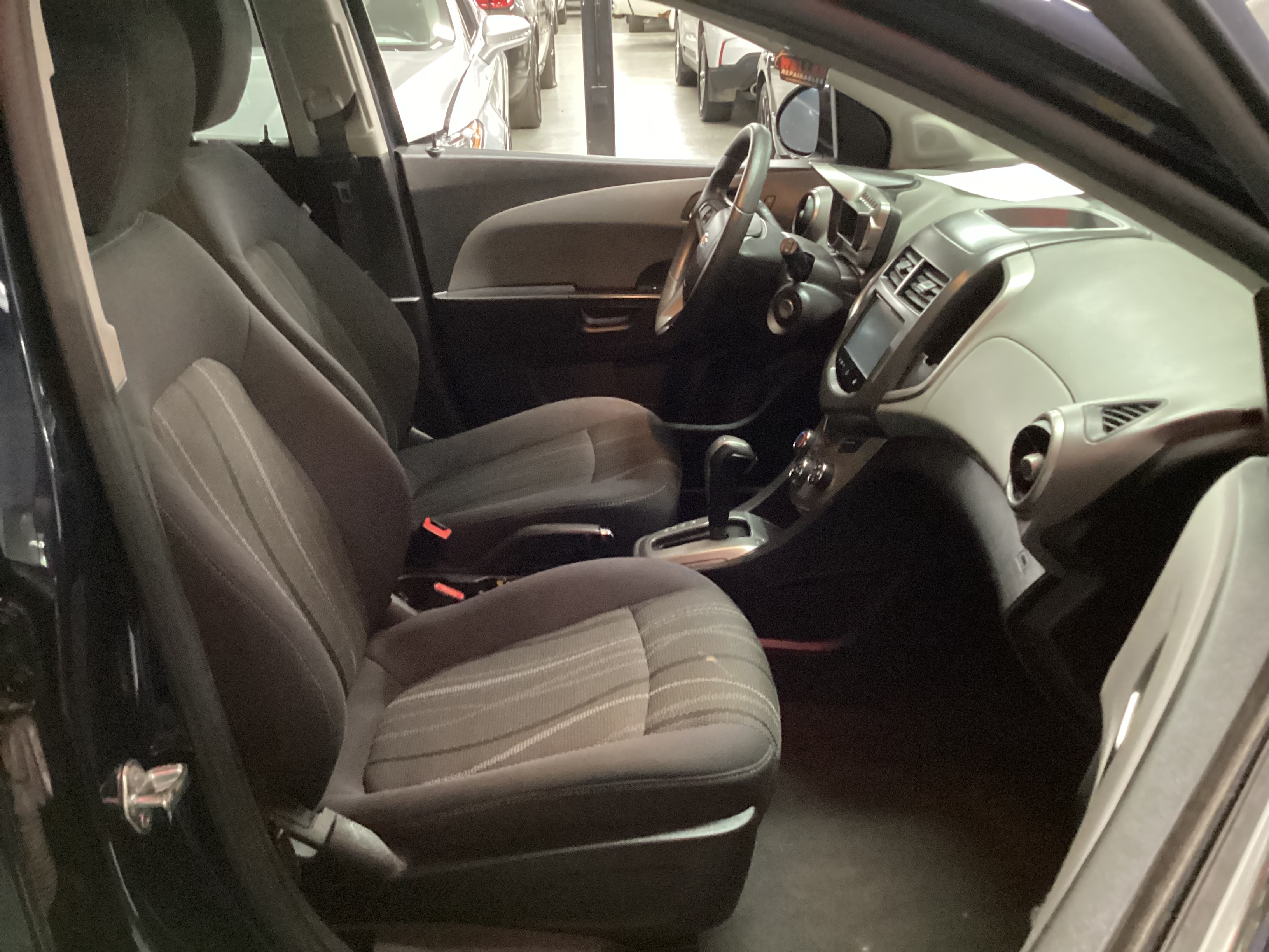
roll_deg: +1.3
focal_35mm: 31
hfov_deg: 58.4
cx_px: 634
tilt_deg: -25.8
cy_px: 476
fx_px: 1136
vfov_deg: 45.4
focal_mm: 3.3
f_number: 2.4
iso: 800
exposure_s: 1/20
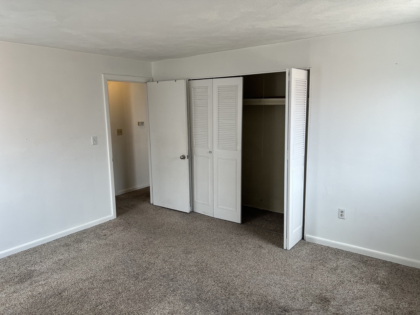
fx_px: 315
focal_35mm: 26
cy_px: 158
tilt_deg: -9.1
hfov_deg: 67.3
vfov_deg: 53.1
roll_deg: +0.7
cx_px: 210
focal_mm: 5.7
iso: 32
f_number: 1.5
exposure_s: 1/120
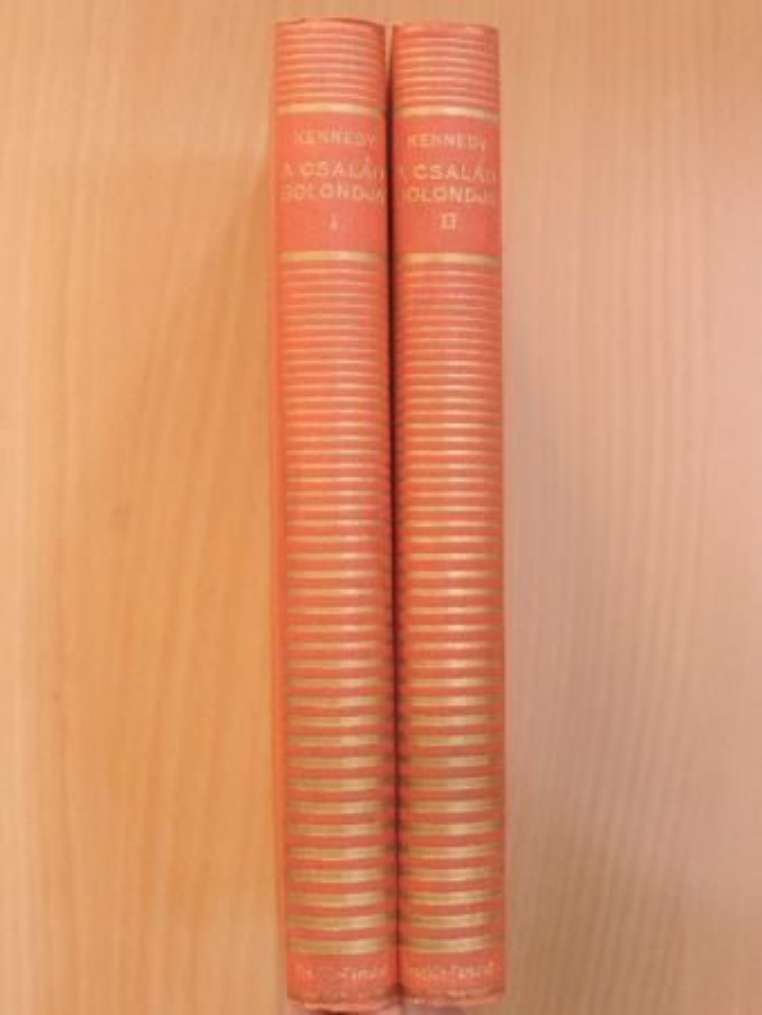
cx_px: 381
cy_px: 508
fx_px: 1614
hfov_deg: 26.6
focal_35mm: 55
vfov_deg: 34.9
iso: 800
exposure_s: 1/20
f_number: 3.7
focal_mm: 9.8
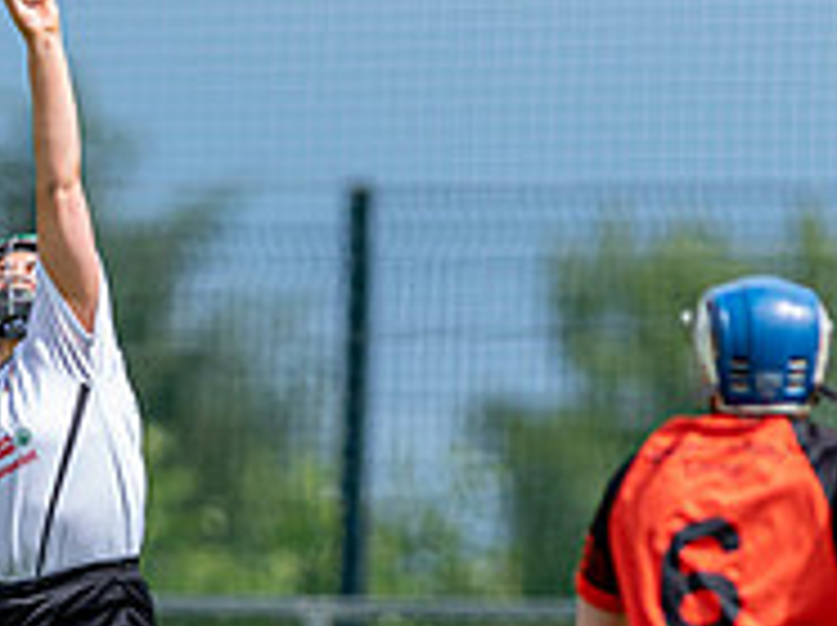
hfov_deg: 1.5
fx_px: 32600
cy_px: 759
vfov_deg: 1.1
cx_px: -225
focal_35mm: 1350
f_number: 2.8
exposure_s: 1/2500
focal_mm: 300
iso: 125
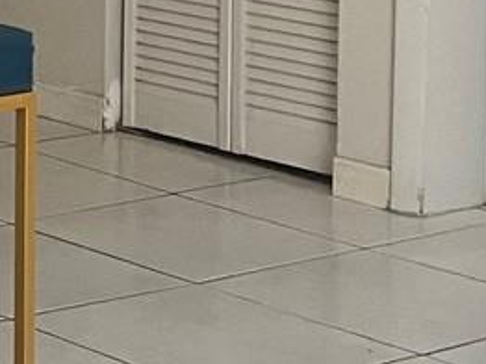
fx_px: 2230
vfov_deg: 9.0
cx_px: -579
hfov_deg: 11.0
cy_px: -215
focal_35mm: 159
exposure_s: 1/60
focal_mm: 4.2
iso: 200
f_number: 1.6
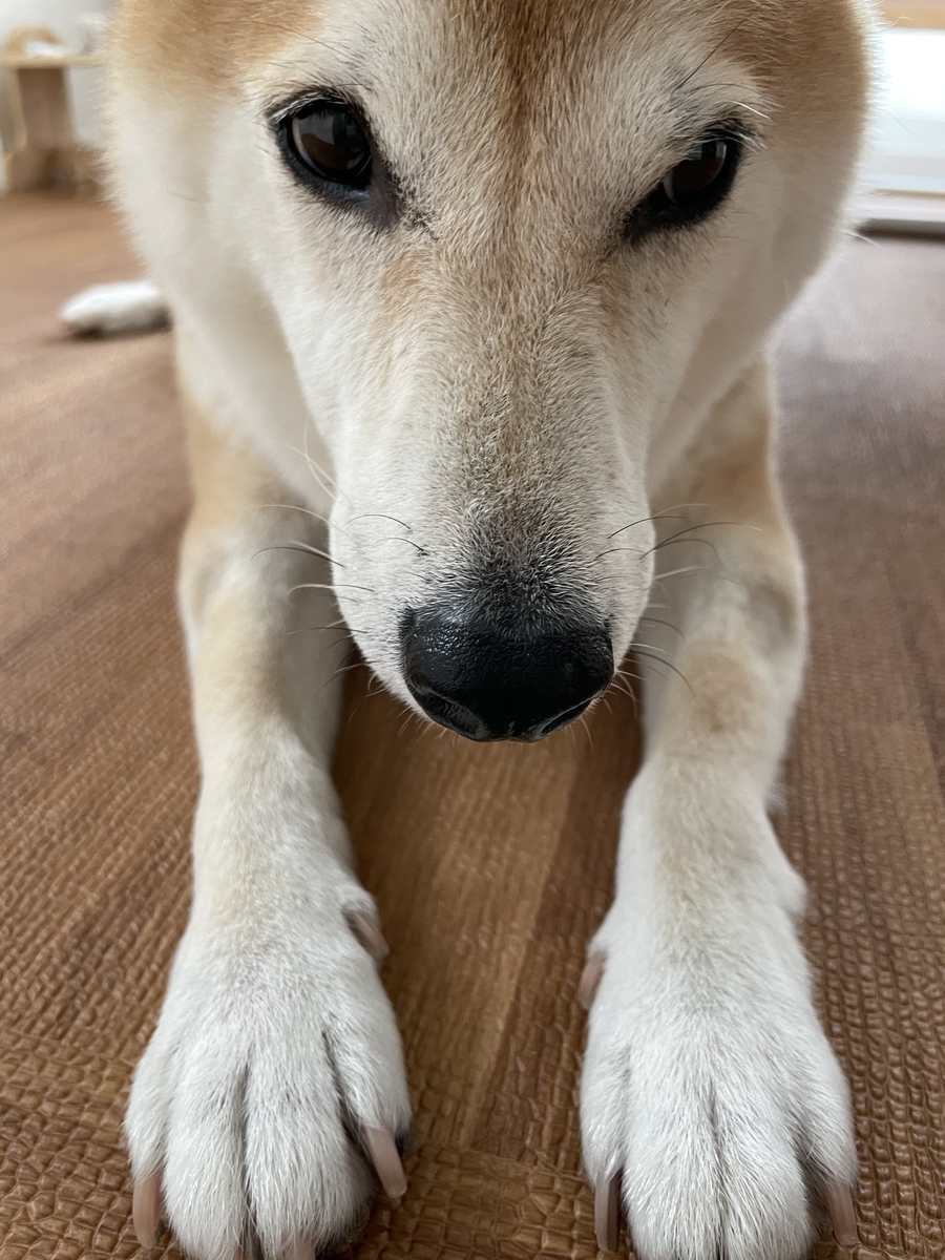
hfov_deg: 53.1
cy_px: 630
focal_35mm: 26
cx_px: 472
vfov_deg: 67.3
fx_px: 946
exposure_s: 1/96
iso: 125
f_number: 1.6
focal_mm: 4.2
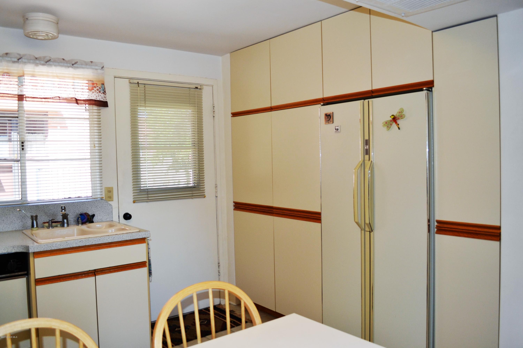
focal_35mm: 27
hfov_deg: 67.4
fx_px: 392
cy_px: 174
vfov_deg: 47.9
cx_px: 262
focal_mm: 18
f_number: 4
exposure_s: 1/125
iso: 320
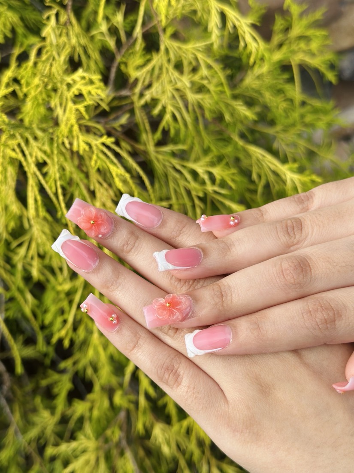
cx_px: 177
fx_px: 654
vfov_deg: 39.7
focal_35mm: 48
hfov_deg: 30.3
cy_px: 236
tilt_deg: -51.5
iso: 80
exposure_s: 1/980
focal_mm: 6.86
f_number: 1.78
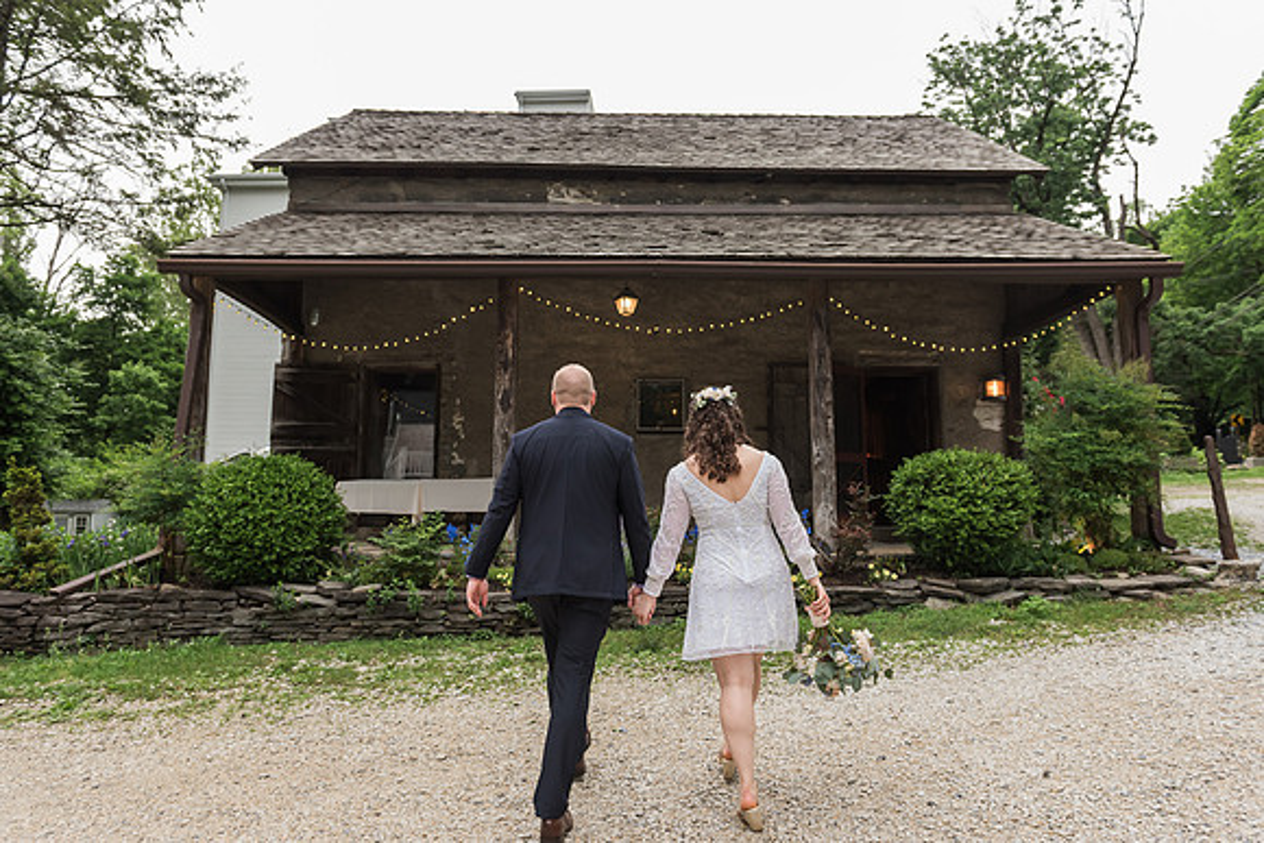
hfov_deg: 70.5
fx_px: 894
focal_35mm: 25
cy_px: 401
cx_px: 633
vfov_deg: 50.5
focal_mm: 24
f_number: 4
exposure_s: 1/320
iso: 800
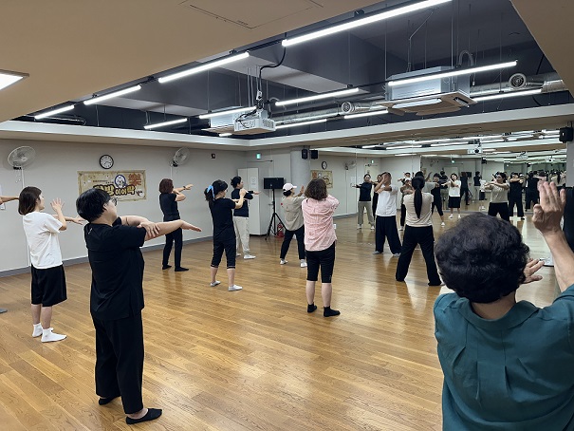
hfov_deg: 71.6
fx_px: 398
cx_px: 287
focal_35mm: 24
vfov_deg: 56.8
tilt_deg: -5.1
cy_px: 216
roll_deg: +0.8
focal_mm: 6.86
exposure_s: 1/120
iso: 160
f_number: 1.78
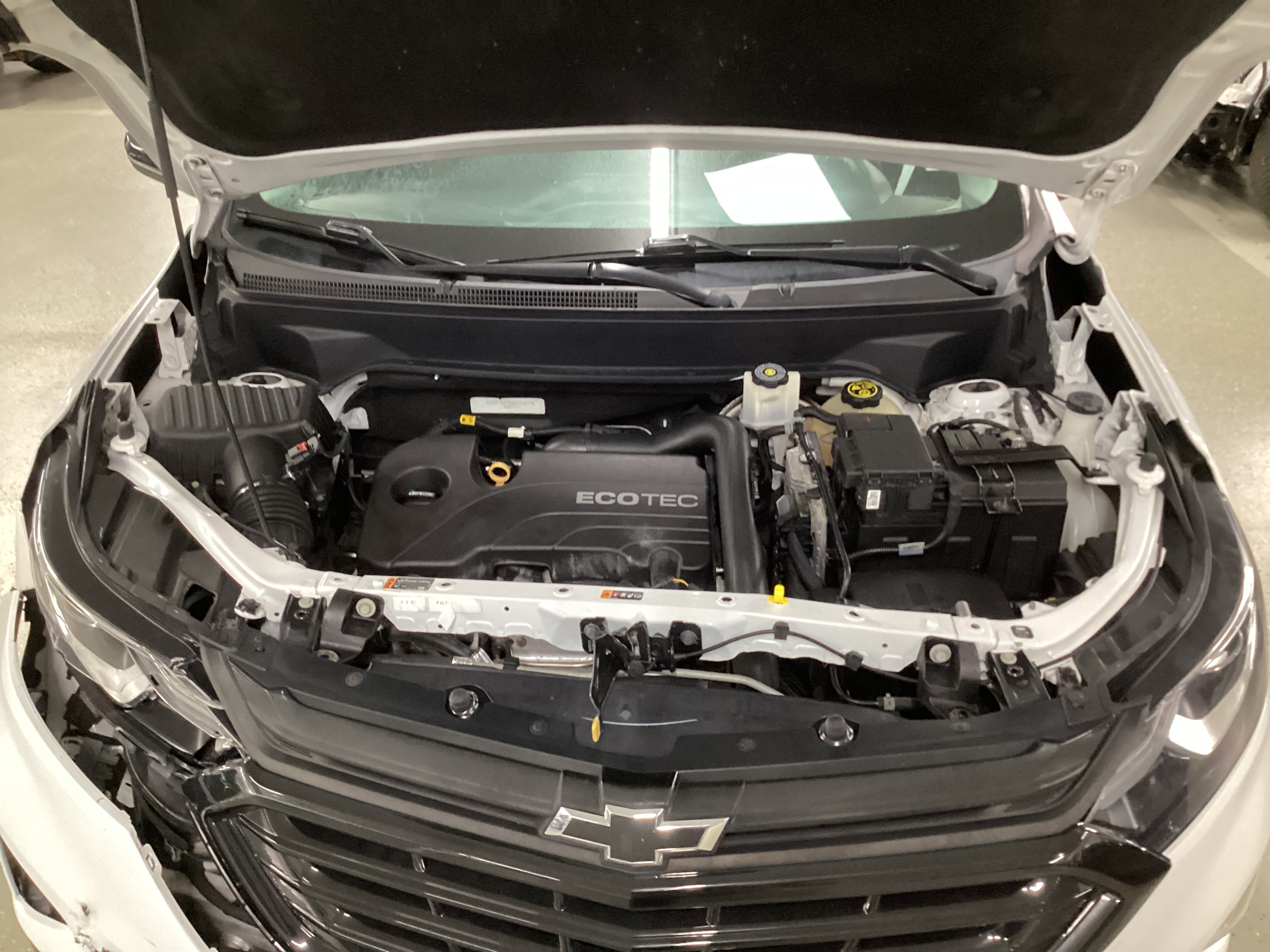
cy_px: 476
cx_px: 635
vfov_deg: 45.4
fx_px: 1137
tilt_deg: -31.2
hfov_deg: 58.4
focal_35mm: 31
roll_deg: +0.4
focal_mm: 3.3
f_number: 2.4
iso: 400
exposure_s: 1/25
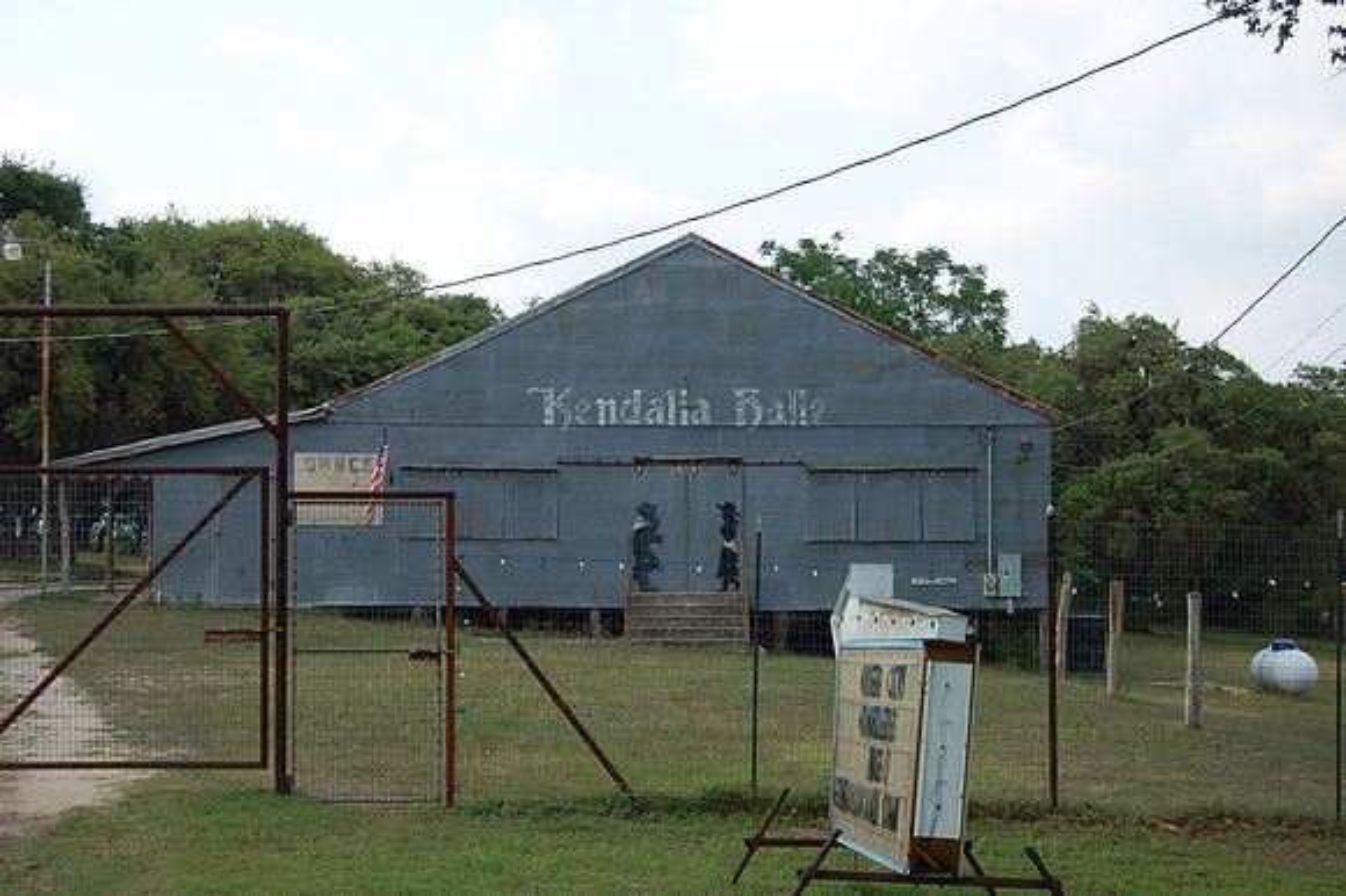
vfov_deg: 22.6
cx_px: 673
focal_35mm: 60
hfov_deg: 33.4
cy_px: 448
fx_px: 2242
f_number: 6.3
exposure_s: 1/320
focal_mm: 40
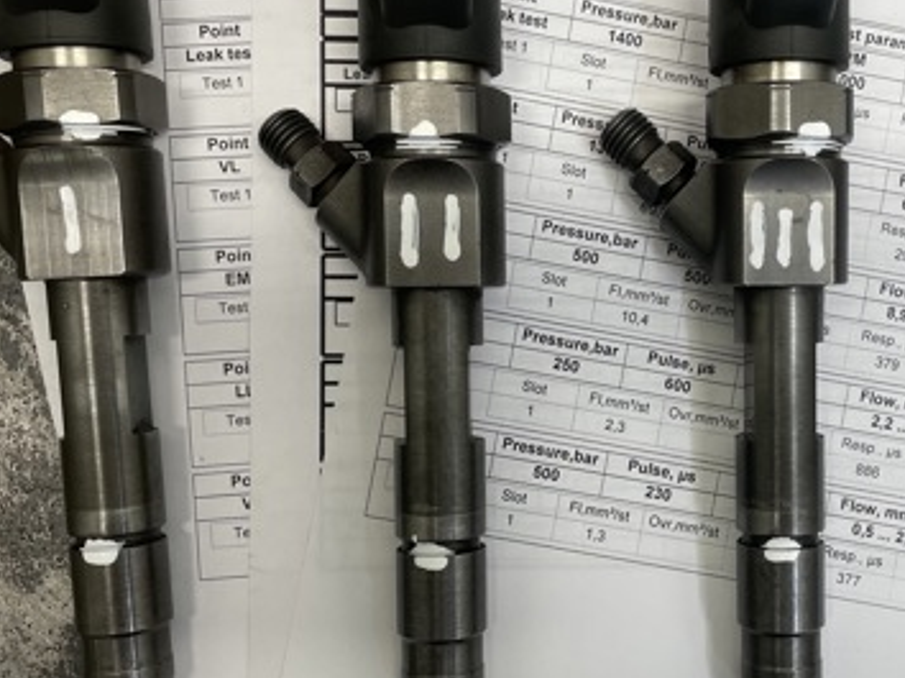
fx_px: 1228
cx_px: 652
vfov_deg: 30.8
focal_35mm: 47
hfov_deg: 39.6
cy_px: 372
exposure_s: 1/121
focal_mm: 4.2
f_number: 1.6
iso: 40
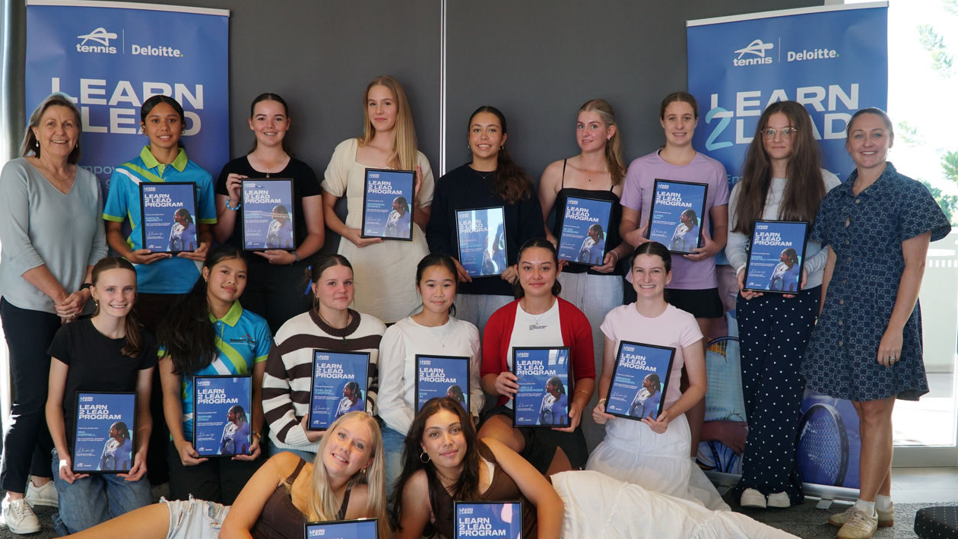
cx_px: 476
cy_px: 295
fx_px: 852
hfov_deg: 58.7
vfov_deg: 35.1
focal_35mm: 34
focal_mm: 21
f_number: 4
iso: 640
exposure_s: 1/160
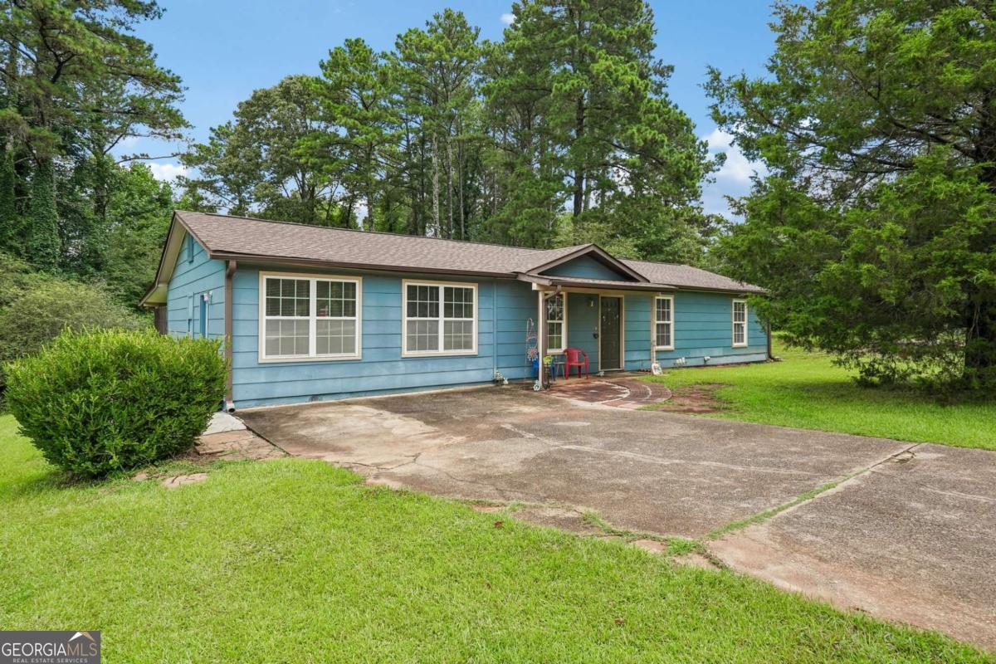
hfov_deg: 84.0
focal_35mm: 20
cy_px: 332
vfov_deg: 61.9
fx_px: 553
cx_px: 498
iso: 800
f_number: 8
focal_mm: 20
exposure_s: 1/1250
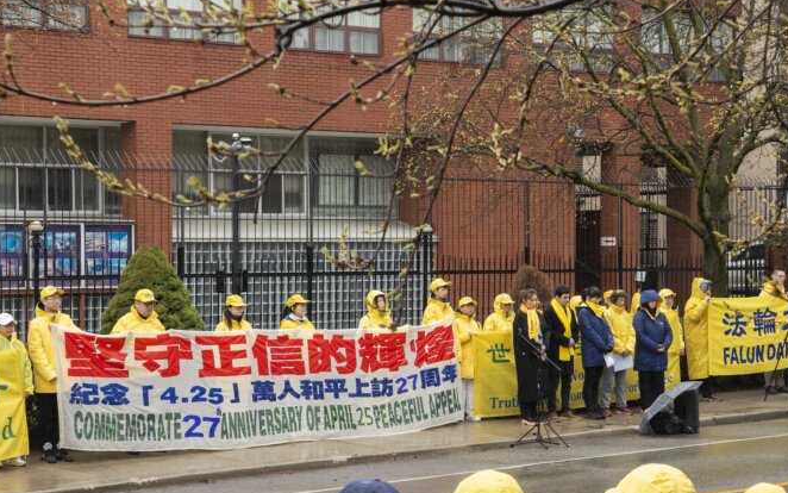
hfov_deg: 24.4
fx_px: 1826
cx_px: 384
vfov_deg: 15.3
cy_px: 330
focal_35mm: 85
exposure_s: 1/320
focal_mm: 46
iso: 800
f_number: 8
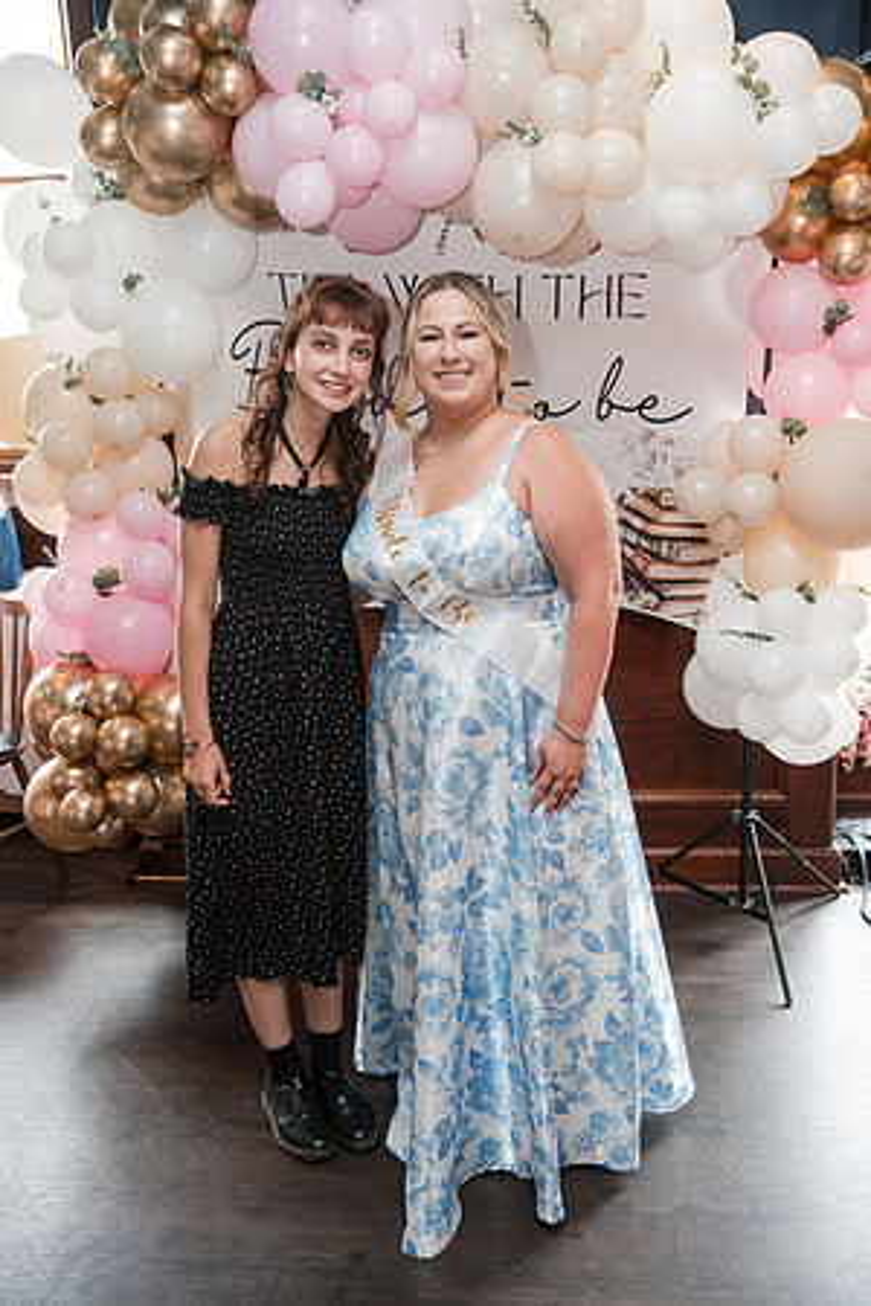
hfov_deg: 37.9
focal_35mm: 35
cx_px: 436
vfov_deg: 54.4
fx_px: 1270
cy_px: 653
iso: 2500
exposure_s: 1/250
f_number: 4
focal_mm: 35
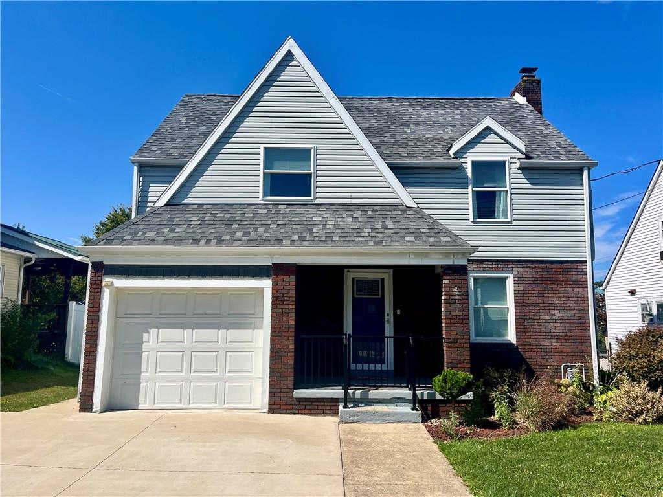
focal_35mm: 26
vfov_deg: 53.1
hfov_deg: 67.3
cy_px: 248
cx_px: 332
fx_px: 498
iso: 50
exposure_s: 1/4854
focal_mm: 5.1
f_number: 1.6
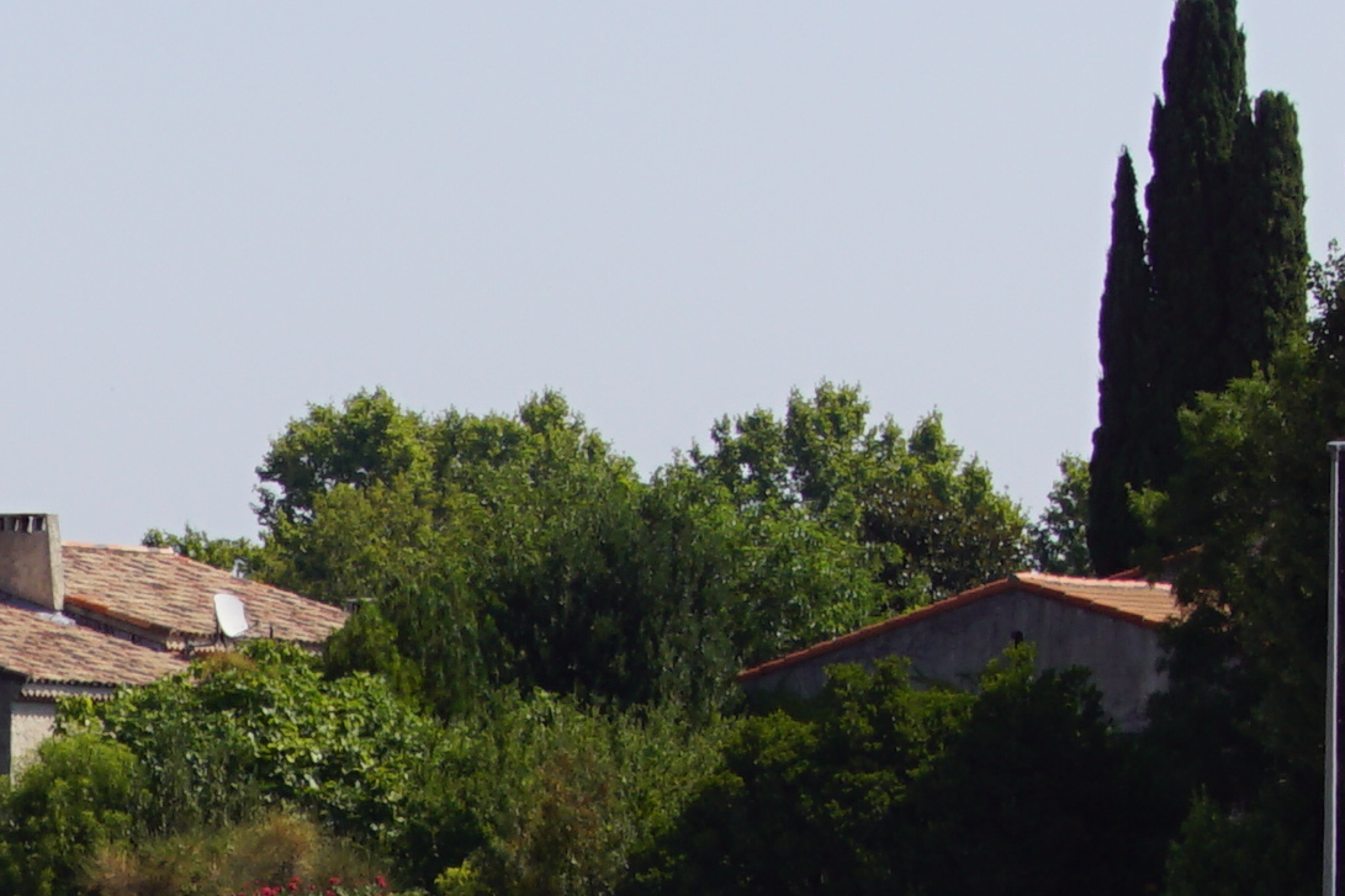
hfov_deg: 7.0
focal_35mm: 289
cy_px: 1293
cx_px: -856
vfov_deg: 4.7
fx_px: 10786
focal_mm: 35
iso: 100
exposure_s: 1/160
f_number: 10
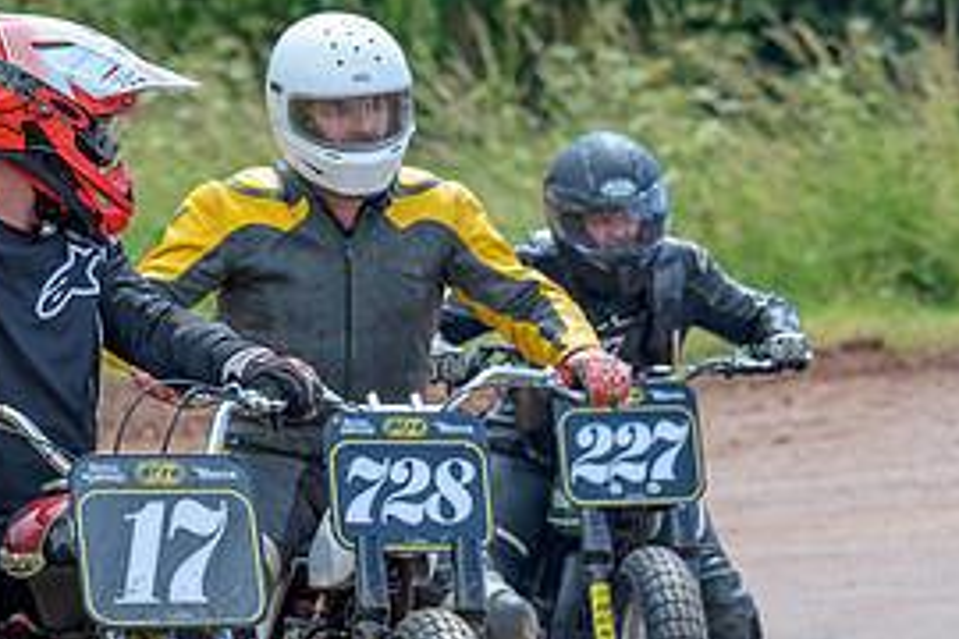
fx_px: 17181
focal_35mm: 645
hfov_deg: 3.2
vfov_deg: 2.1
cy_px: 504
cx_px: 238
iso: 220
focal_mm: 200
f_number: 6.3
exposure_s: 1/400
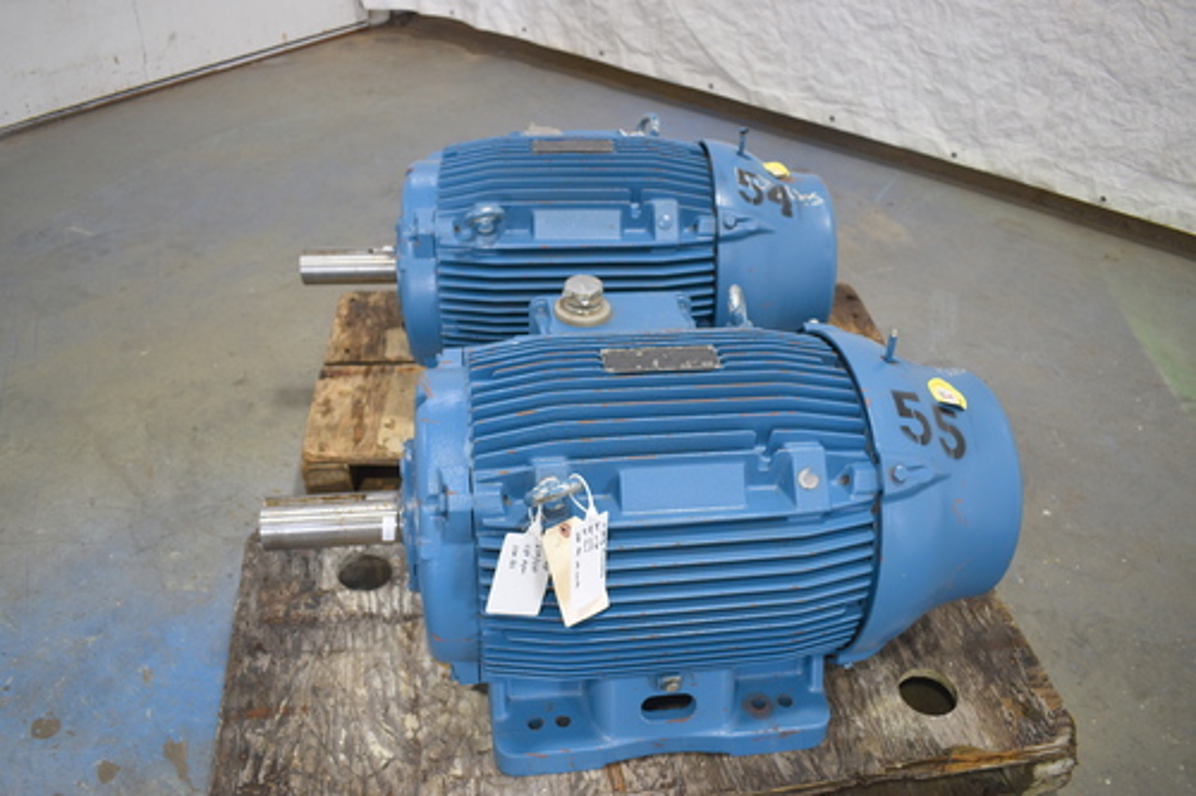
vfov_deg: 43.6
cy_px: 398
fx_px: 996
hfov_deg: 61.9
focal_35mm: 30
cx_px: 598
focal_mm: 20
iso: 125
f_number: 3.8
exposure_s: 1/30
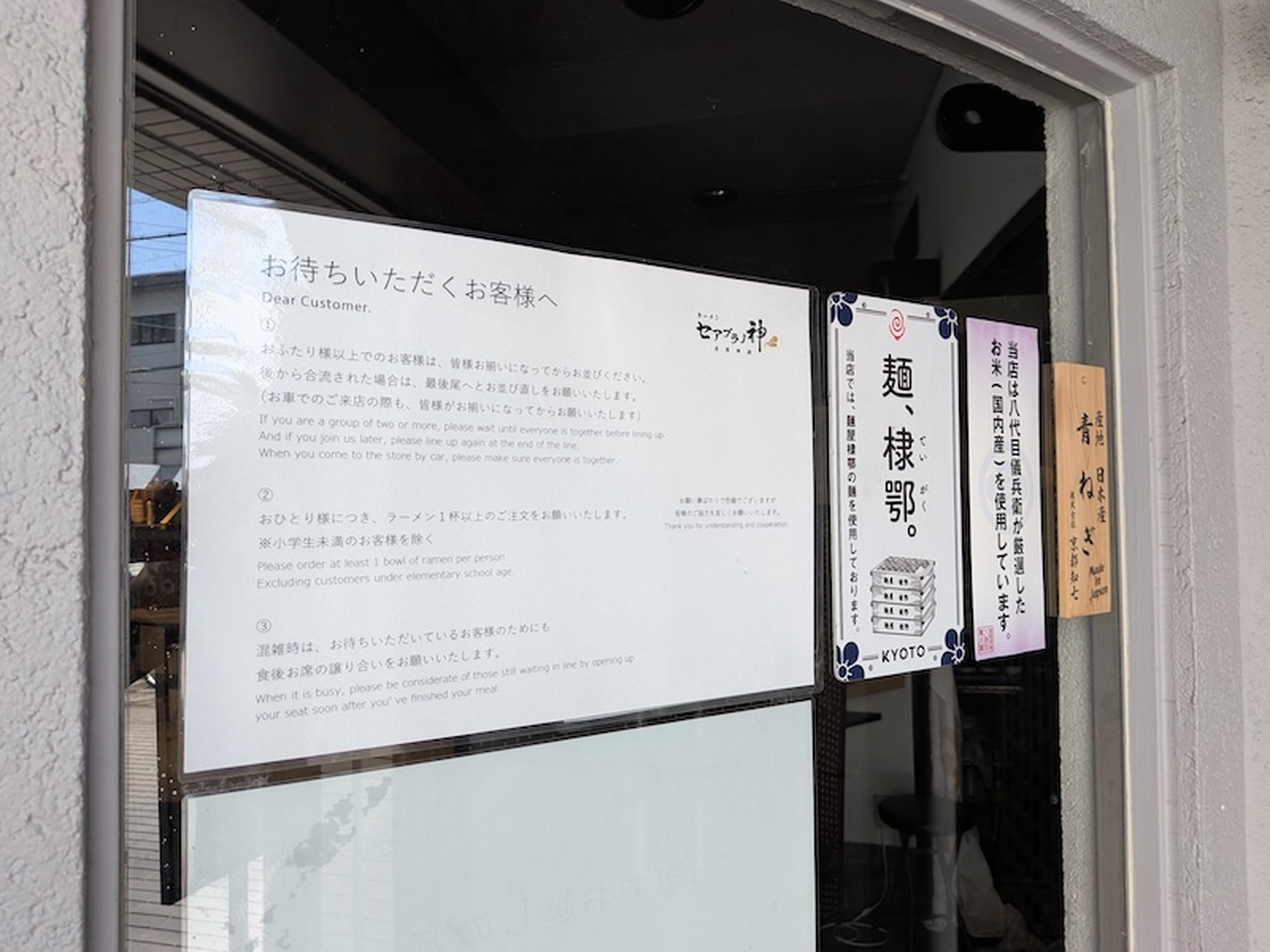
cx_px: 635
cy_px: 476
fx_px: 881
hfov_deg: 71.6
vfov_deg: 56.8
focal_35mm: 24
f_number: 1.7
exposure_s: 1/204
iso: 49
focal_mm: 4.53
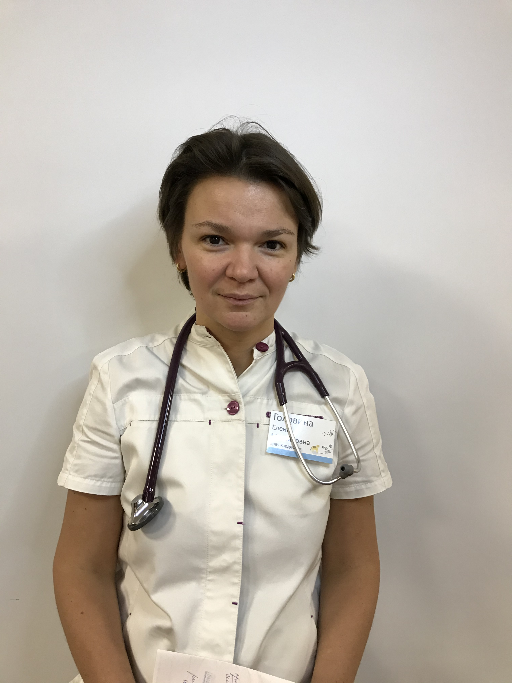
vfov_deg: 63.4
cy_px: 342
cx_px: 256
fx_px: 552
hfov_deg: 49.7
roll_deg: -2.4
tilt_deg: -5.7
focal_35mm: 28
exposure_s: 1/19
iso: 40
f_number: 1.8
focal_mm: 3.99
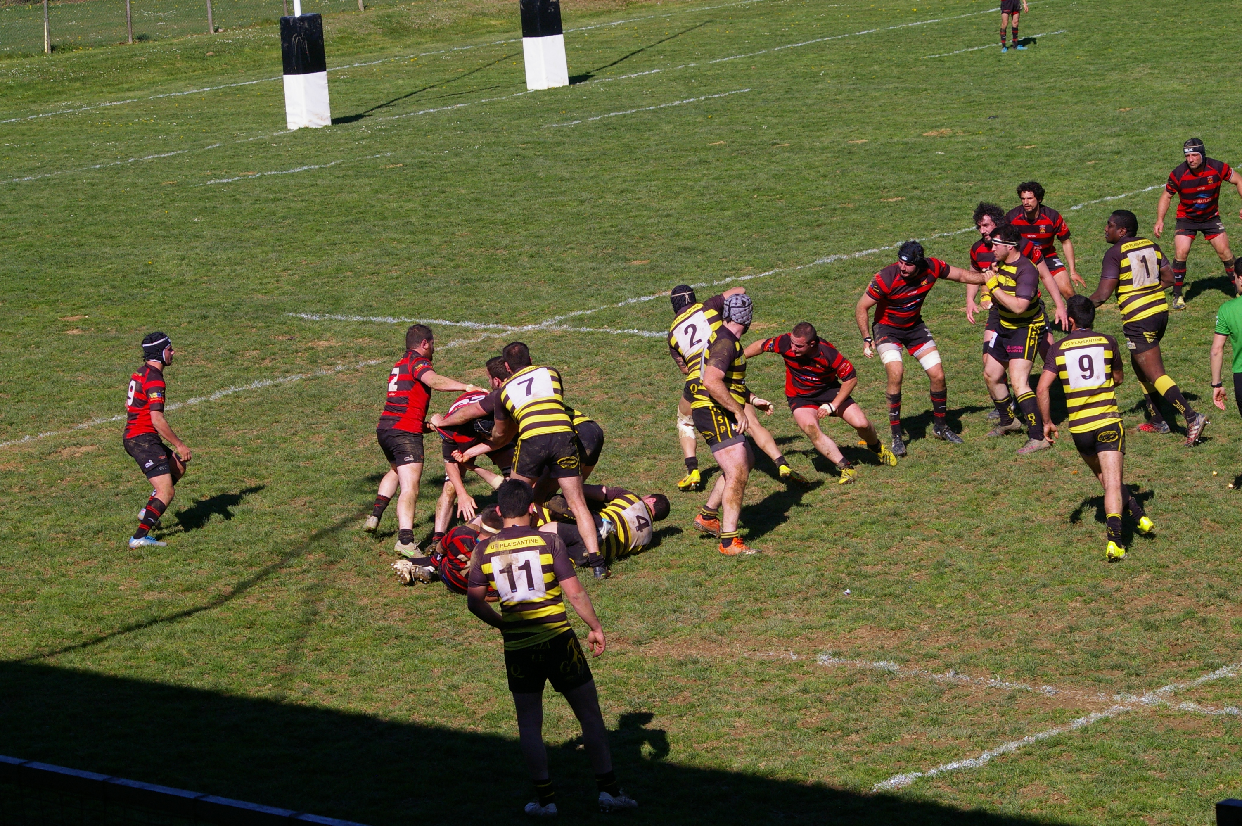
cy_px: 413
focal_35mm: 105
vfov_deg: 13.0
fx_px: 3619
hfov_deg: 19.5
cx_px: 621
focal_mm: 70
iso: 400
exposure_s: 1/750
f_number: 11
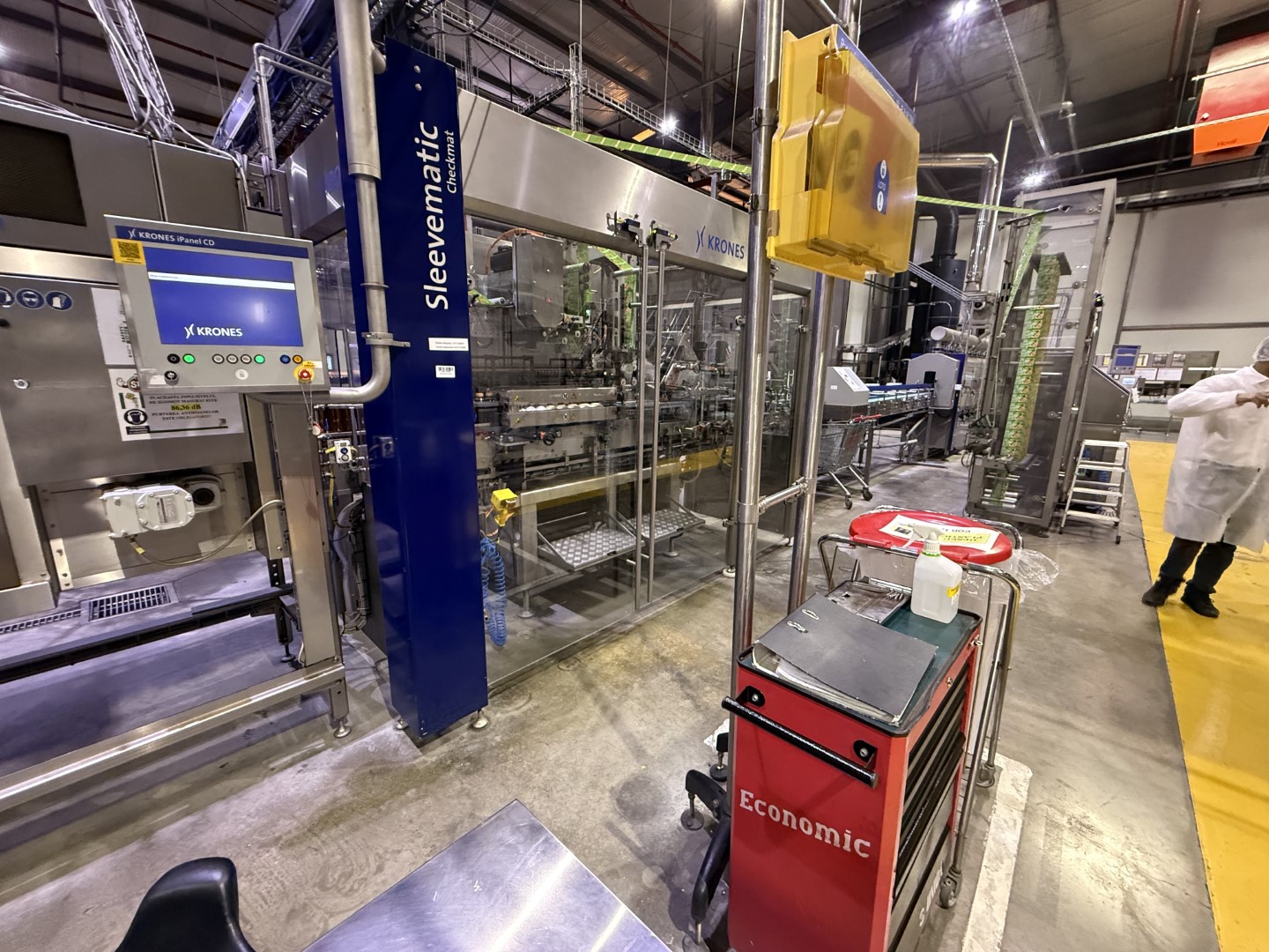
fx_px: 513
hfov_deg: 102.1
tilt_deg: -11.7
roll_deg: -1.4
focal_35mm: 14
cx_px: 634
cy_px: 476
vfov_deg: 85.7
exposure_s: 1/50
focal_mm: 2.22
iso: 800
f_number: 2.2
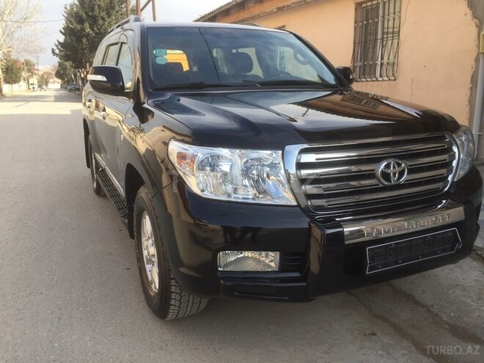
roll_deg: +0.7
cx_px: 242
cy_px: 182
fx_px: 405
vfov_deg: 48.2
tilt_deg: -12.6
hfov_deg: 61.7
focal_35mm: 29
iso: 32
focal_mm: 4.15
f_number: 2.2
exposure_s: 1/648
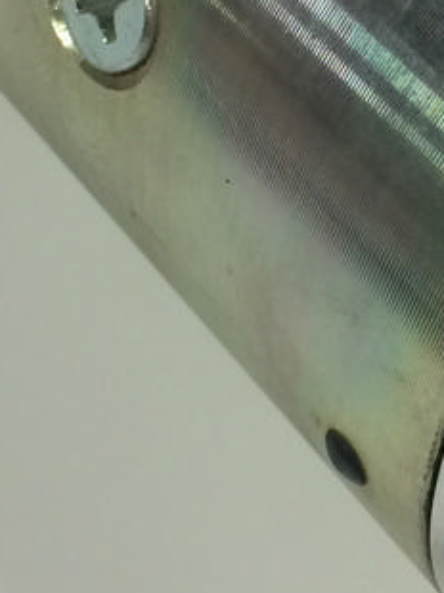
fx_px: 2124
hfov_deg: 11.8
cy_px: 71
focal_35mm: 124
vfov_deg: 15.7
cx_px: 448
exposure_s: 1/40
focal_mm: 4.12
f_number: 2.2
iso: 40
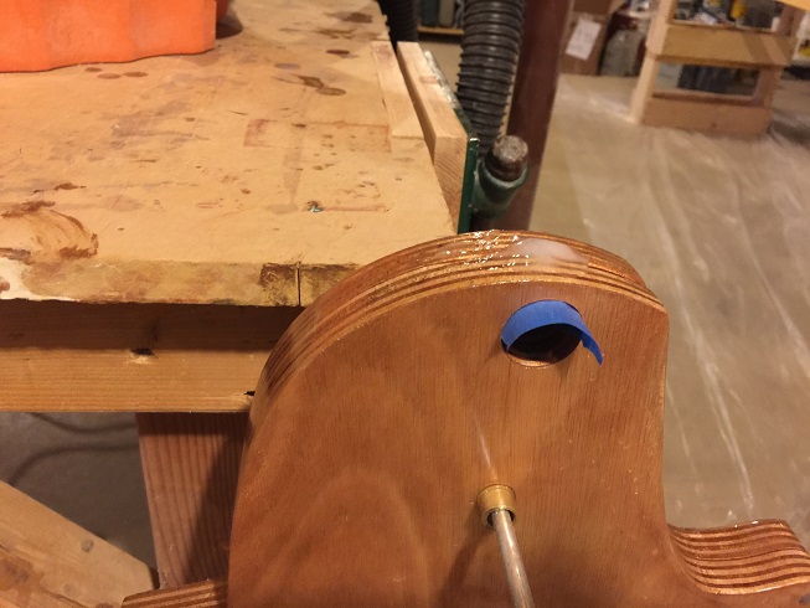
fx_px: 679
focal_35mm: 29
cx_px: 405
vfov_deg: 48.2
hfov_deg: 61.7
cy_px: 304
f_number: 2.2
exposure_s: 1/4
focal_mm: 4.15
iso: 80
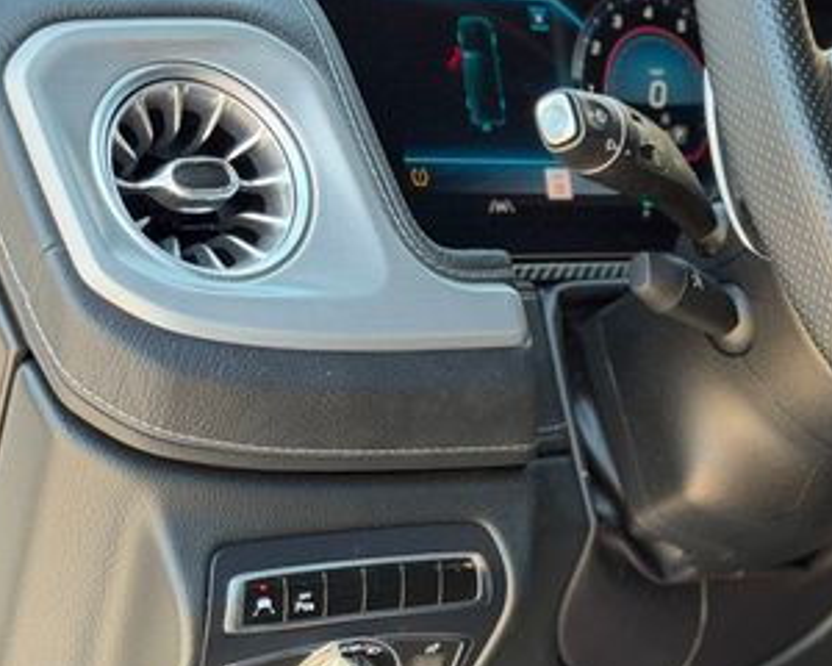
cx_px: 638
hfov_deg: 19.0
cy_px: 483
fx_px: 2462
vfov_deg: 15.3
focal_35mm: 100
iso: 80
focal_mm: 6.76
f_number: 1.78
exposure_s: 1/178
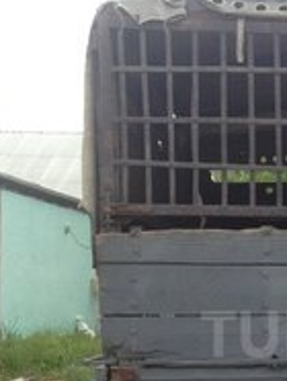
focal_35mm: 88
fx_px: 971
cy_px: 334
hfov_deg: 16.1
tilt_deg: -0.1
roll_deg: -1.7
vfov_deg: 21.8
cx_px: 359
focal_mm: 4.12
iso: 50
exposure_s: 1/623
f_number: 2.4
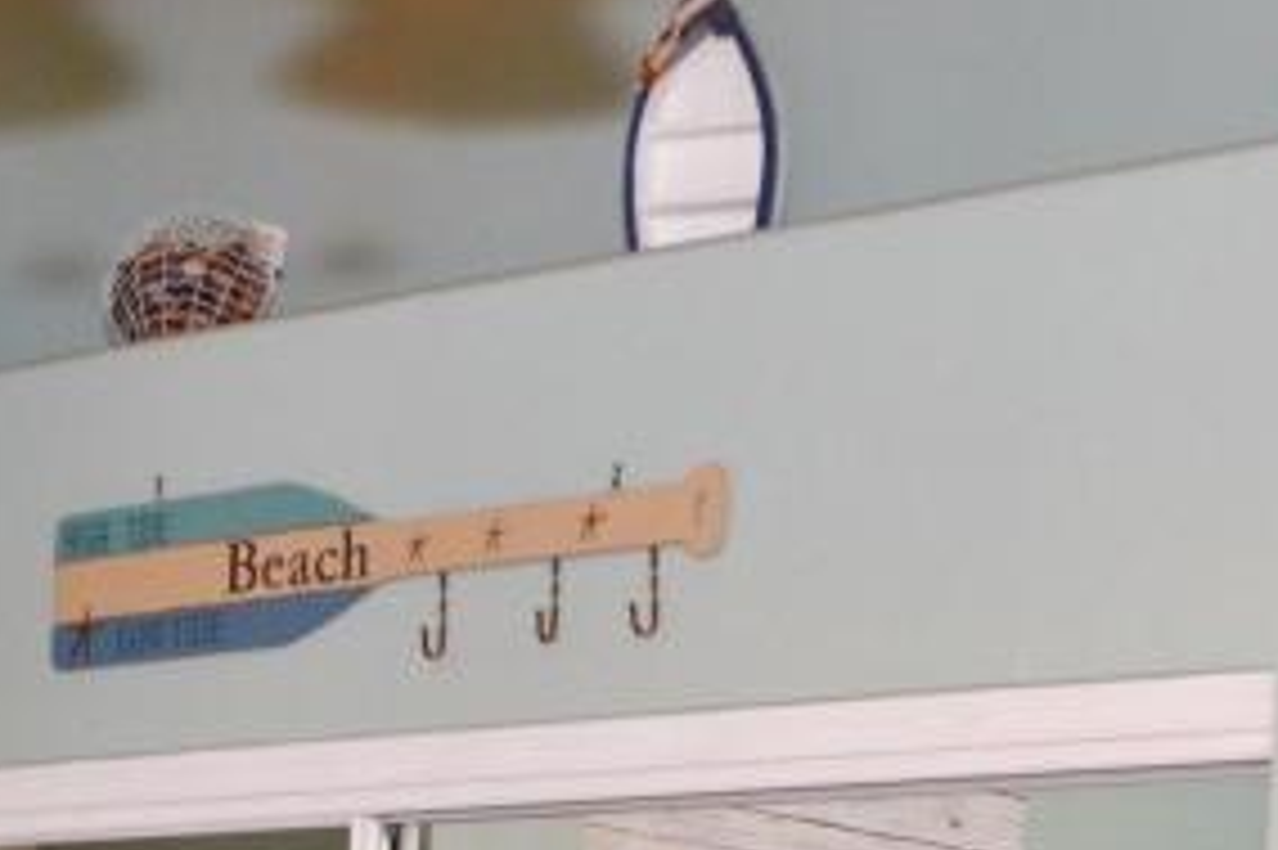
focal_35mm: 110
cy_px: 1475
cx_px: -92
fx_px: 3903
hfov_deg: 18.0
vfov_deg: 11.6
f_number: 4
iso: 800
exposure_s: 1/60
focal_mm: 18
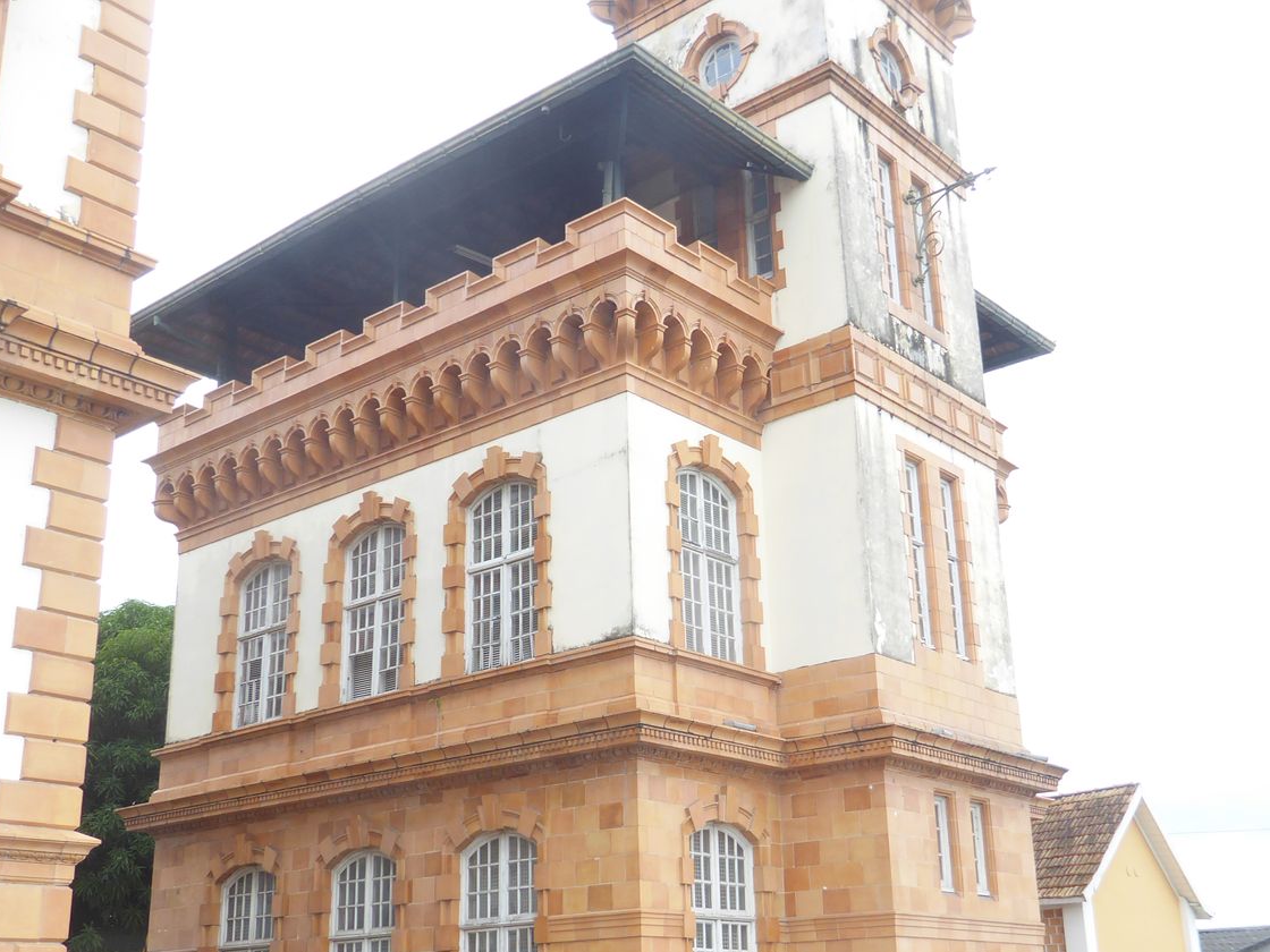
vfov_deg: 35.9
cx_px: 636
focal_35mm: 40
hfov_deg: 46.8
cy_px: 543
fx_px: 1468
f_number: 3.5
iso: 80
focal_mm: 5
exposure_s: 1/250
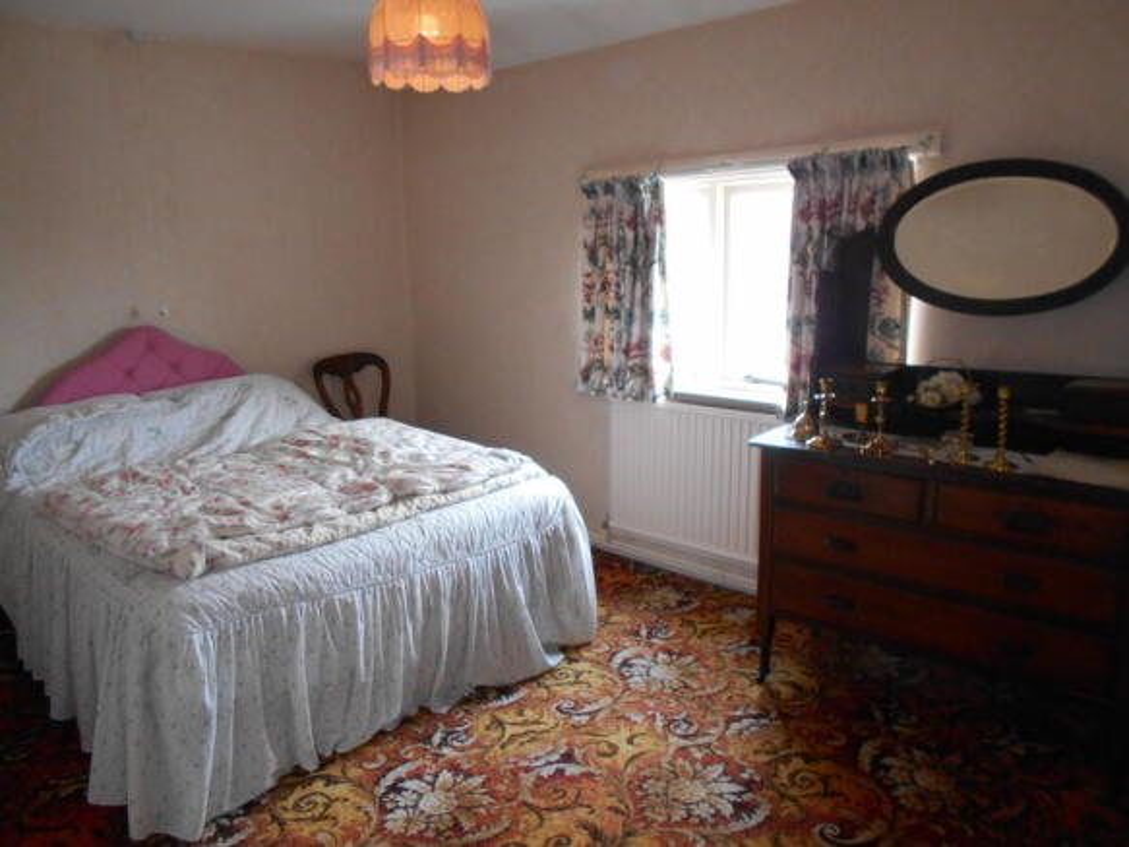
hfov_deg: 67.3
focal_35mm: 26
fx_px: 848
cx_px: 564
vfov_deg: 53.0
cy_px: 424
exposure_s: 1/30
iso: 280
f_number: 3.2
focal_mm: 4.6
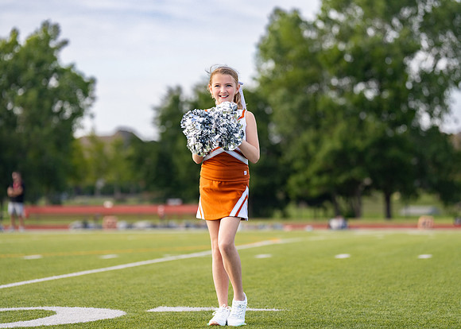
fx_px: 1900
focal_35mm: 145
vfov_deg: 9.9
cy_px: 161
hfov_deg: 13.8
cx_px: 237
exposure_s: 1/2500
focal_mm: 133
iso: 400
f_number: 2.8
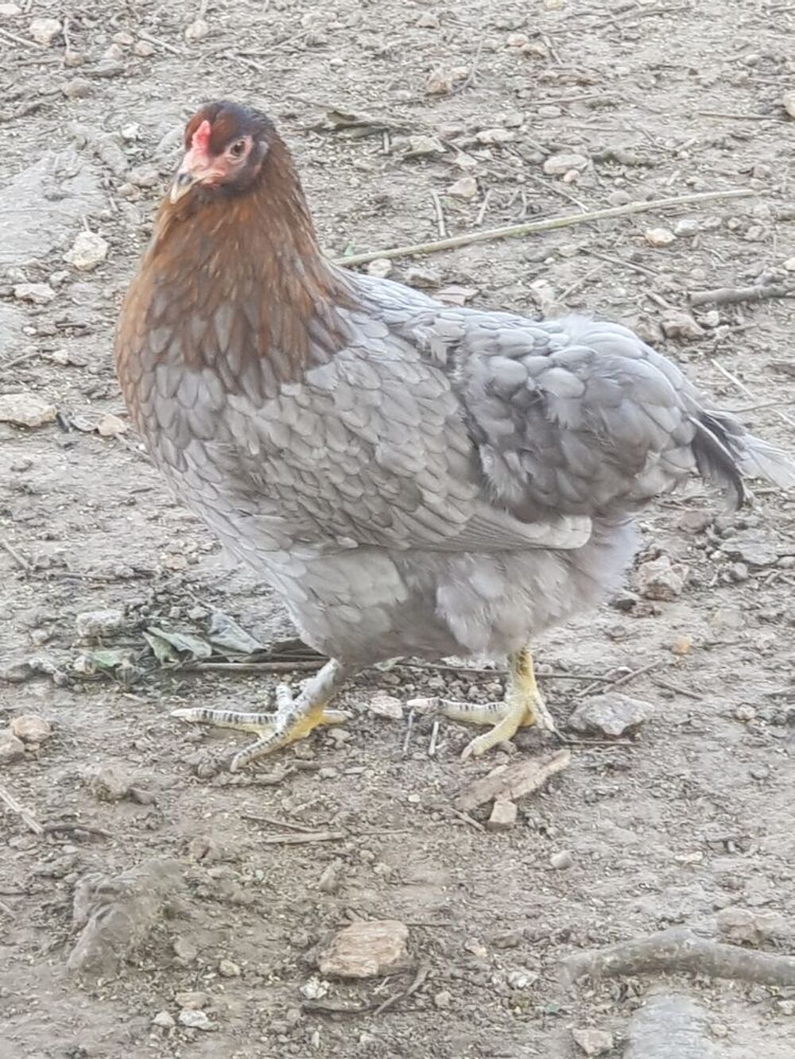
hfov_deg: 28.0
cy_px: 530
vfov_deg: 36.8
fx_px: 1592
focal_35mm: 52
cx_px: 398
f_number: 2.4
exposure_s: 1/30
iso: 64
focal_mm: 6
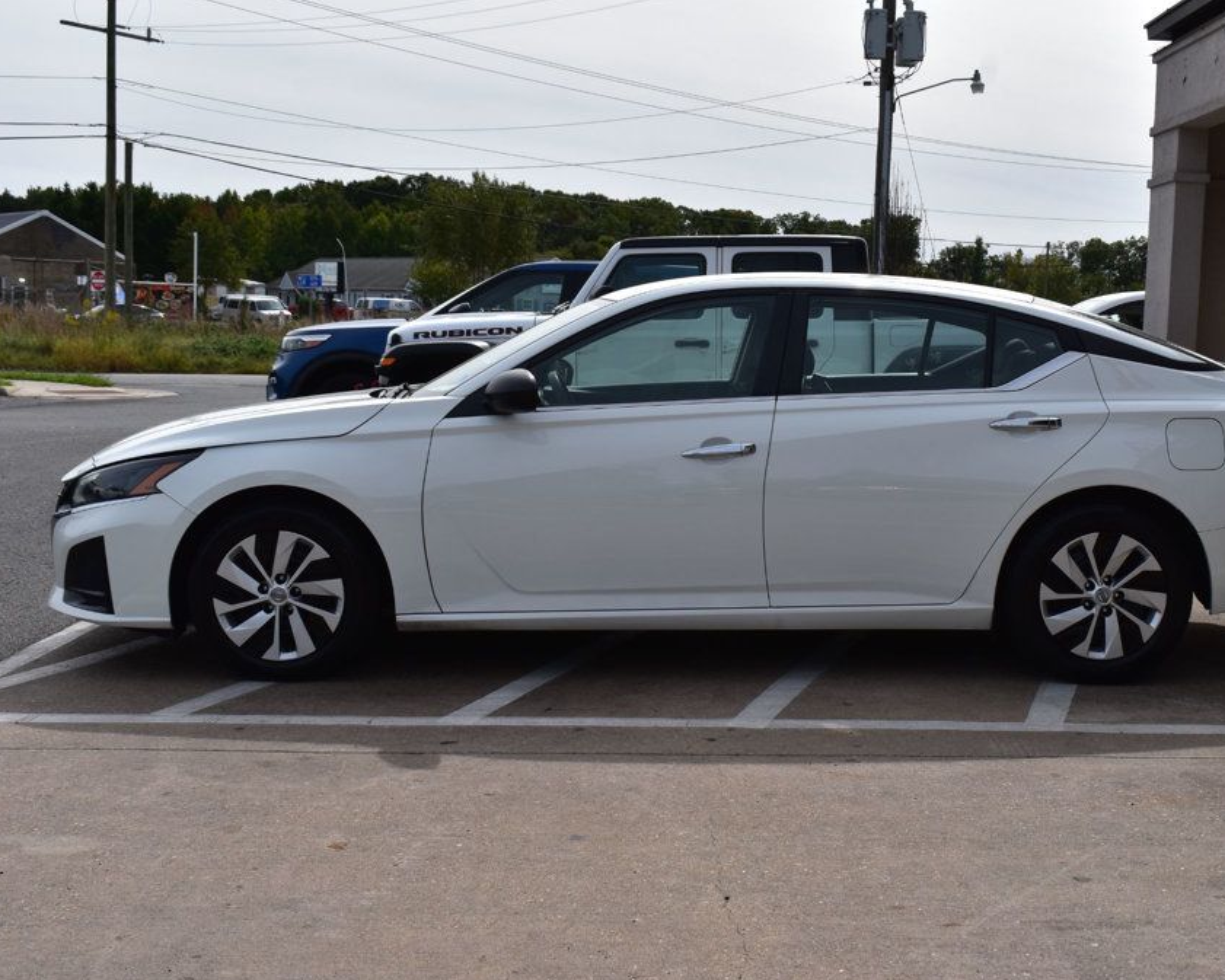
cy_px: 492
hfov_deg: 38.6
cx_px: 731
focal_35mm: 48
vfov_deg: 31.5
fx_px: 1740
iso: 220
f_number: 11
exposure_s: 1/500
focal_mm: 28
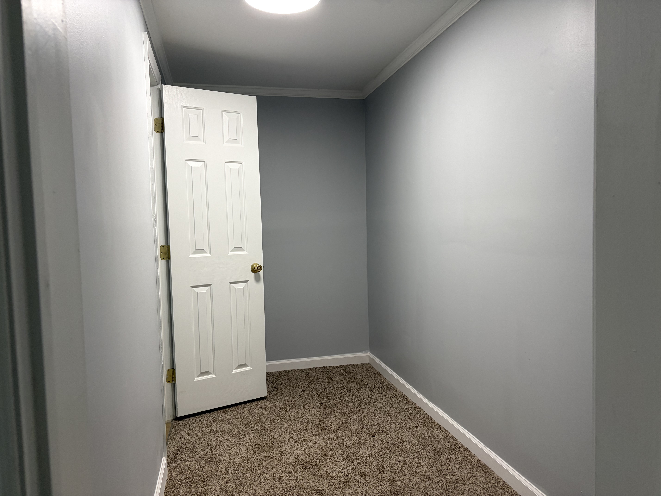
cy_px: 248
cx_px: 330
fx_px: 496
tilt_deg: -3.6
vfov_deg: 53.1
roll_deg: +2.1
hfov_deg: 67.3
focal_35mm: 26
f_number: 1.6
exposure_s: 1/79
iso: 125
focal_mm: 5.96
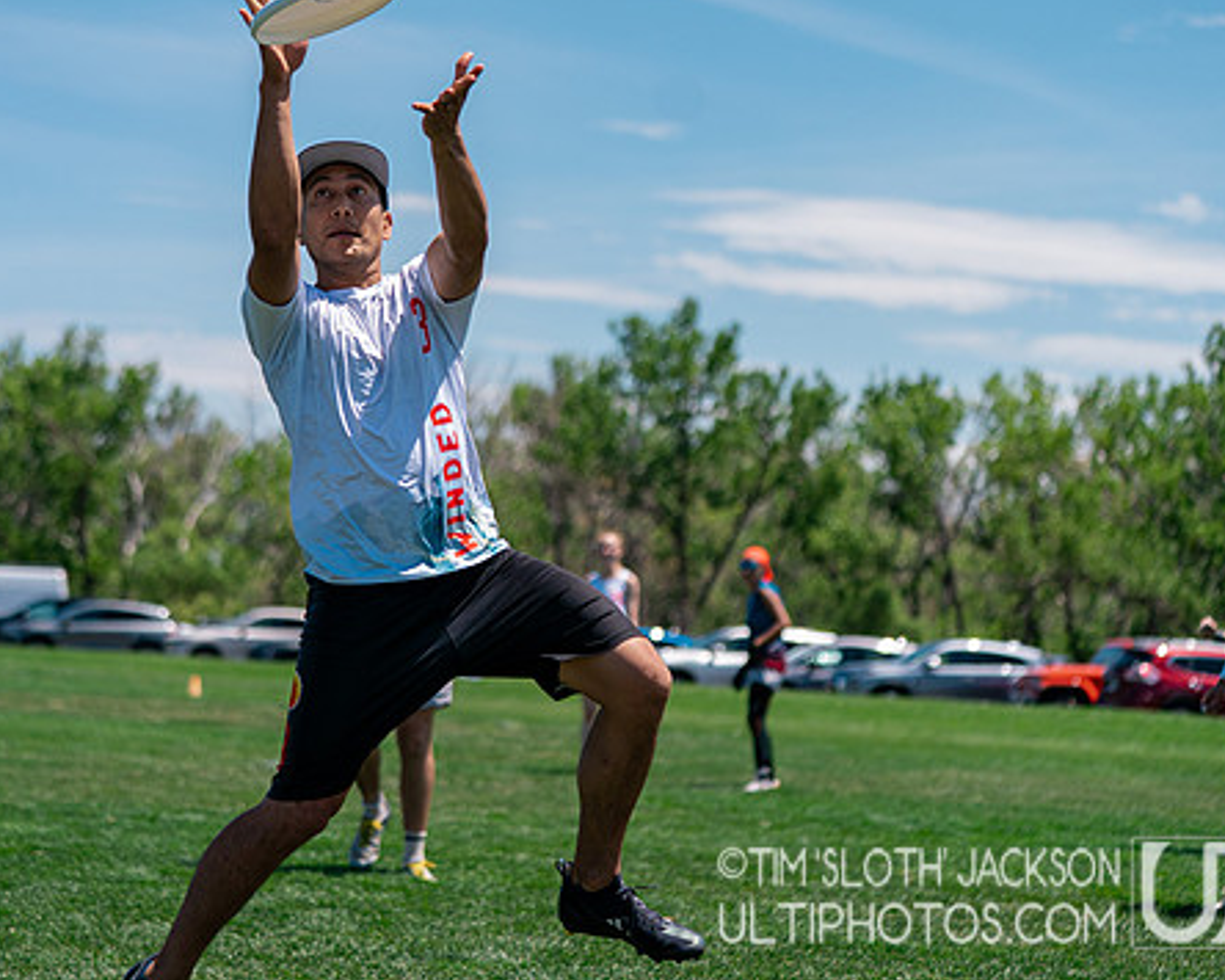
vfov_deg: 16.7
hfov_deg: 20.8
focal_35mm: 92
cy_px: 476
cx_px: 544
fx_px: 3335
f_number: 2.8
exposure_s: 1/6400
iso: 320
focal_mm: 75
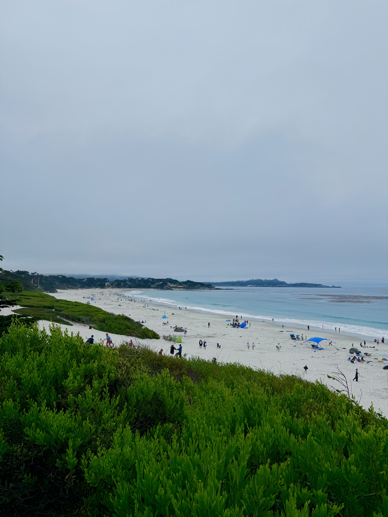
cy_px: 258
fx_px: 359
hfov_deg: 56.8
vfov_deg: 71.6
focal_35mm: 24
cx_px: 194
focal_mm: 6.76
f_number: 1.78
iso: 80
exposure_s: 1/11905
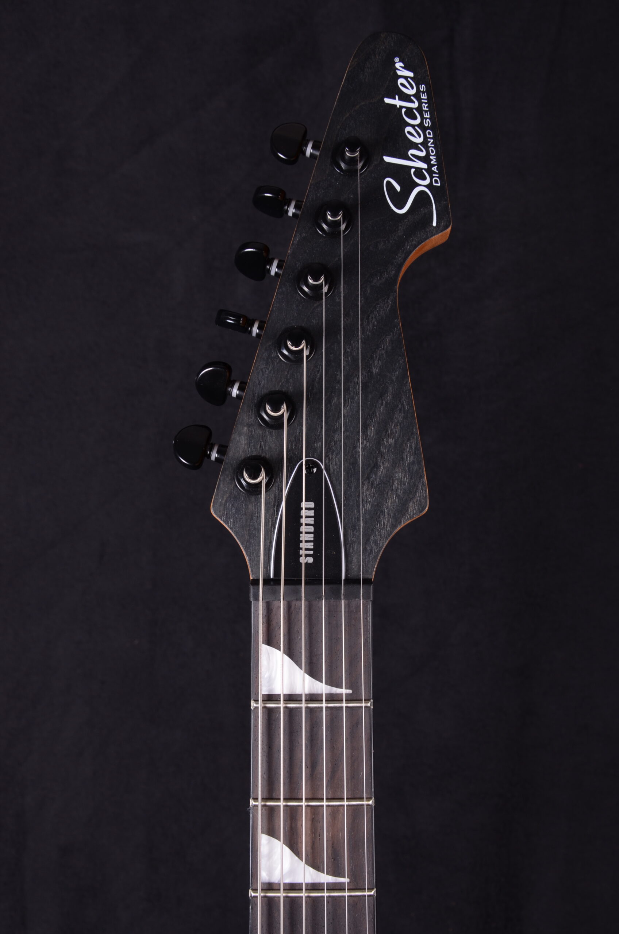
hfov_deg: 28.0
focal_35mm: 48
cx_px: 310
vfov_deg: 41.2
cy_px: 467
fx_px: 1243
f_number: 11
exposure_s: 1/200
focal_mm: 32
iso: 200
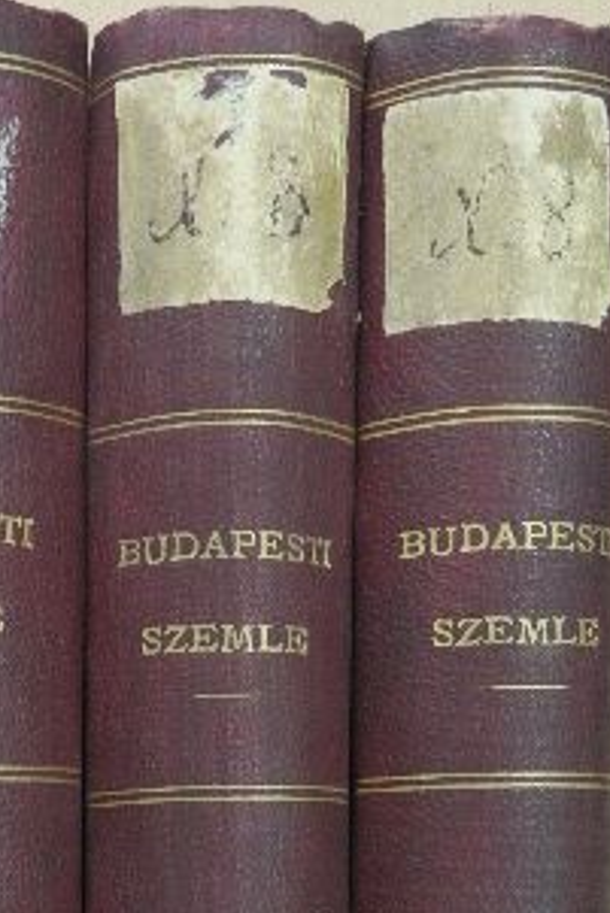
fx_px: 1853
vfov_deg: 26.0
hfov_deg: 18.3
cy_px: 949
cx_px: 18
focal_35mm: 73
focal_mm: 5.9
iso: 400
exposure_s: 1/13
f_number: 4.5
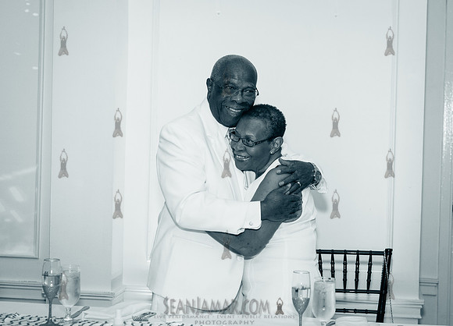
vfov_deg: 20.2
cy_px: 169
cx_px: 227
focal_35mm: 71
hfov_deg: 27.8
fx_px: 915
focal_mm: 62
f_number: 4
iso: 2500
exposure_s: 1/500
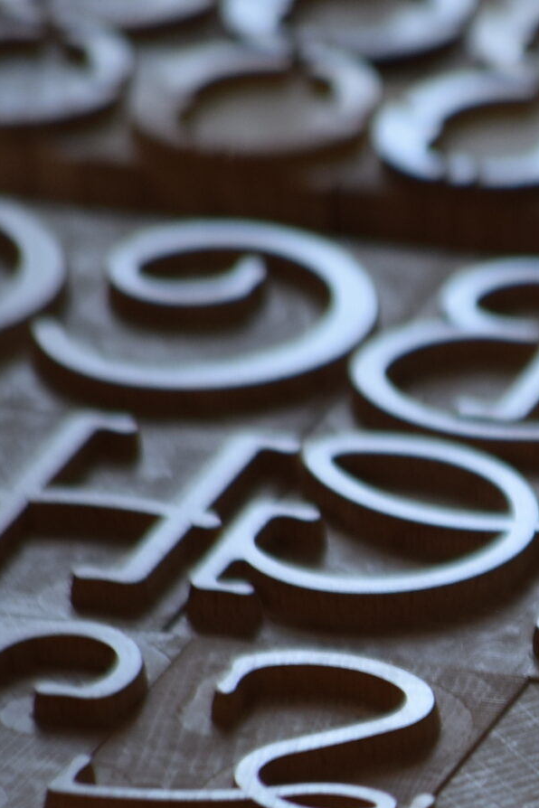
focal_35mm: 860
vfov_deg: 2.4
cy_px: 715
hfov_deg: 1.6
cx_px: 764
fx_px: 19313
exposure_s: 1/160
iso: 400
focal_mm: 200
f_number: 5.6
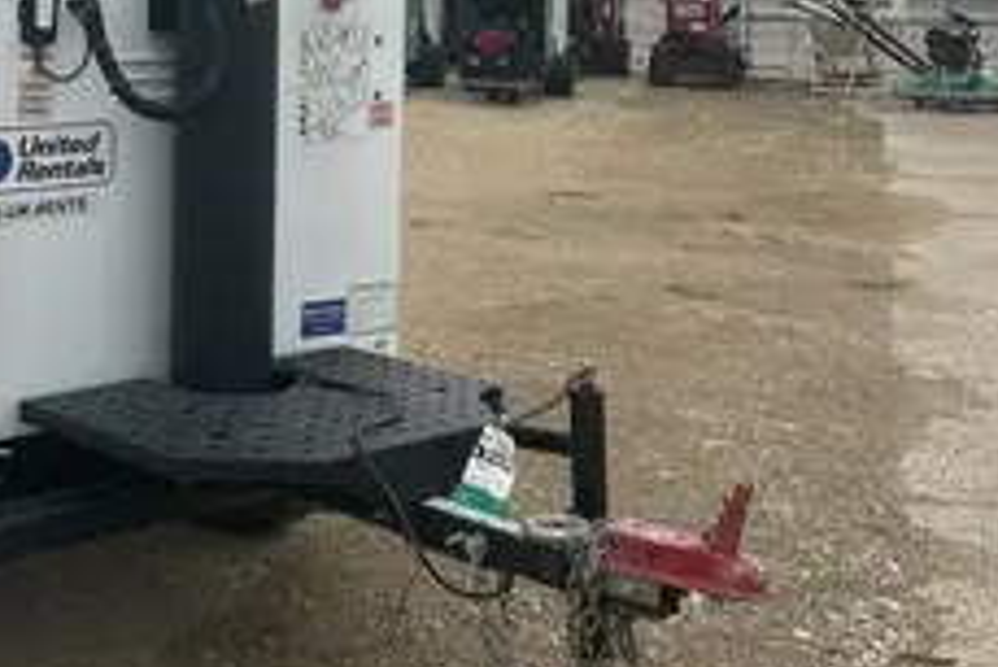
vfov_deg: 20.4
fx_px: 1803
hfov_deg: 30.6
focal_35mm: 65
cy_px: 24
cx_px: 283
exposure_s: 1/1007
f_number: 1.6
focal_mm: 5.96
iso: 50
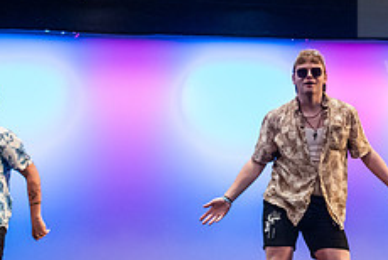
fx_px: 734
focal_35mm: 68
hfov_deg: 29.0
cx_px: 307
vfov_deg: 20.0
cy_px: 100
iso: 4000
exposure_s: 1/320
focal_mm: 27
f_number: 3.2
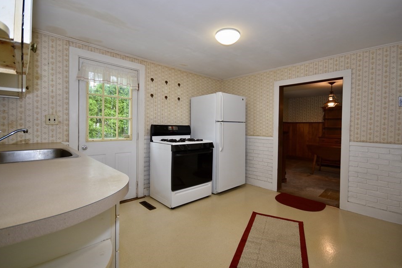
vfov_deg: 73.7
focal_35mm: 16
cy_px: 129
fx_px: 179
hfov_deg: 96.7
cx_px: 209
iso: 360
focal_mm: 10
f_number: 4
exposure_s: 1/60
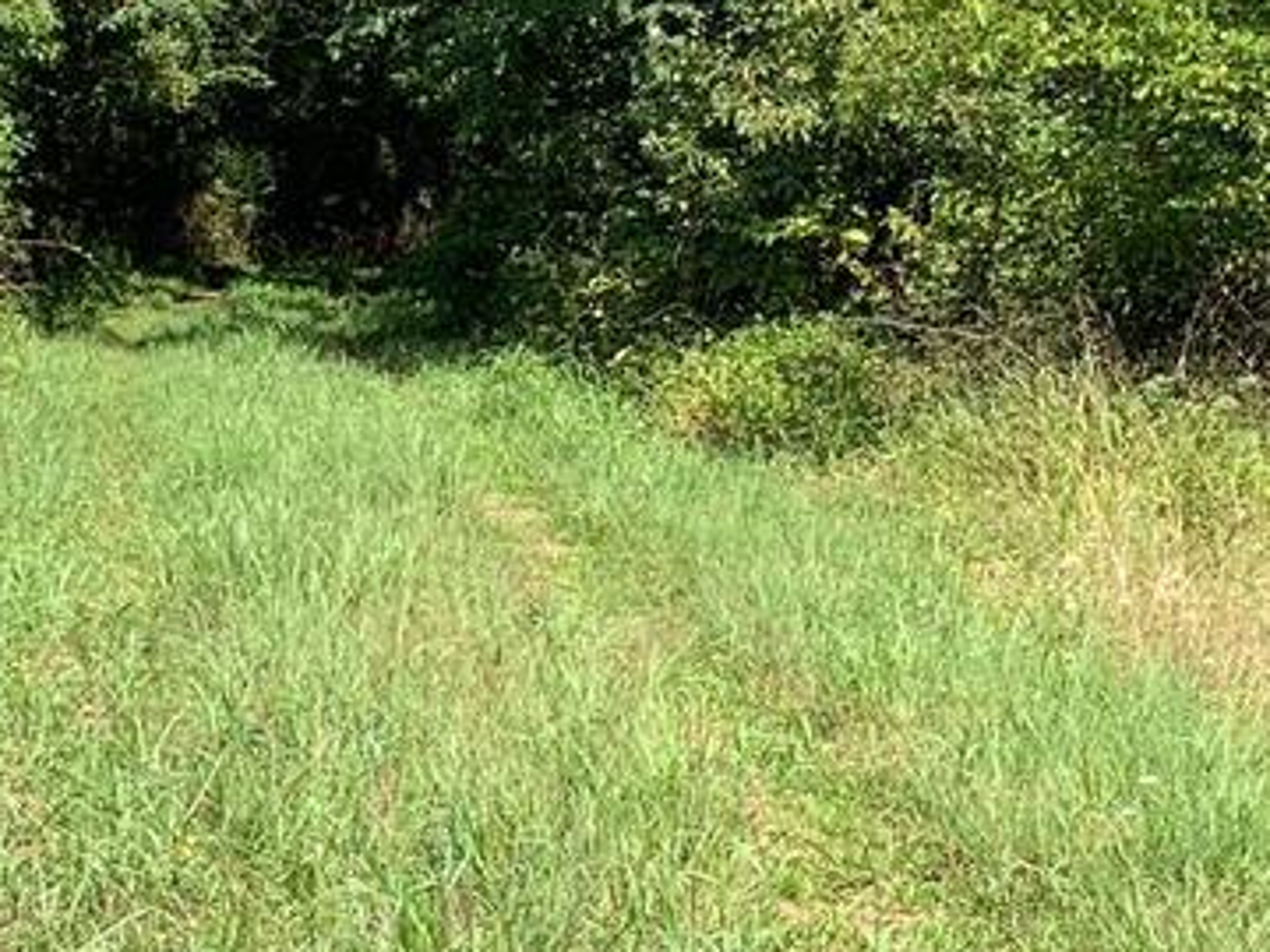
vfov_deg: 14.1
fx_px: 3816
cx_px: 494
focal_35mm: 104
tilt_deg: +2.2
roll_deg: -1.2
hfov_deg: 18.9
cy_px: 53
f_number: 1.8
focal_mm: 4.25
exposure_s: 1/1266
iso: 25
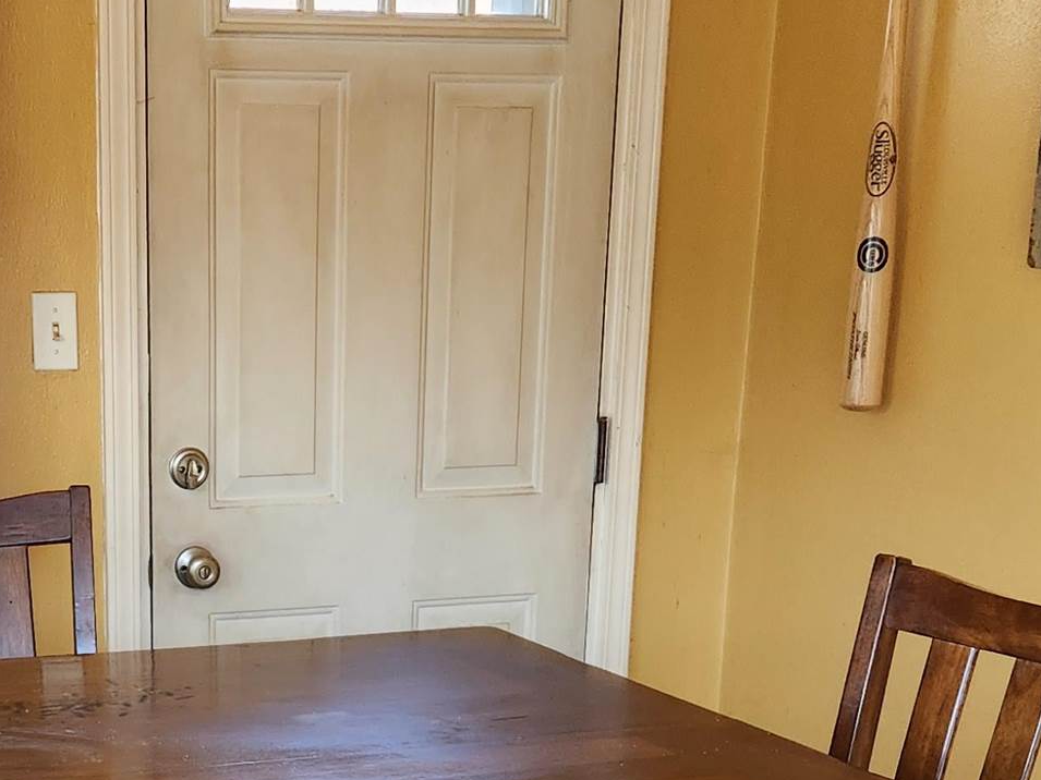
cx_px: 226
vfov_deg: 19.0
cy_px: 898
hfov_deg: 25.9
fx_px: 2225
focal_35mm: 74
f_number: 1.8
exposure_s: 1/120
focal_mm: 5.4
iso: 160
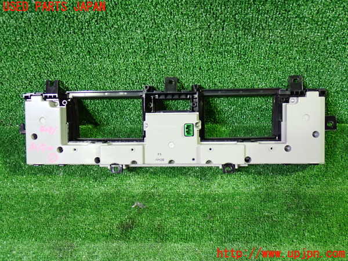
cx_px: 174
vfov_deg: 35.1
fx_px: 412
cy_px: 130
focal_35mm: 41
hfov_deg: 45.8
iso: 800
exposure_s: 1/40
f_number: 2.8
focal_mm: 7.31
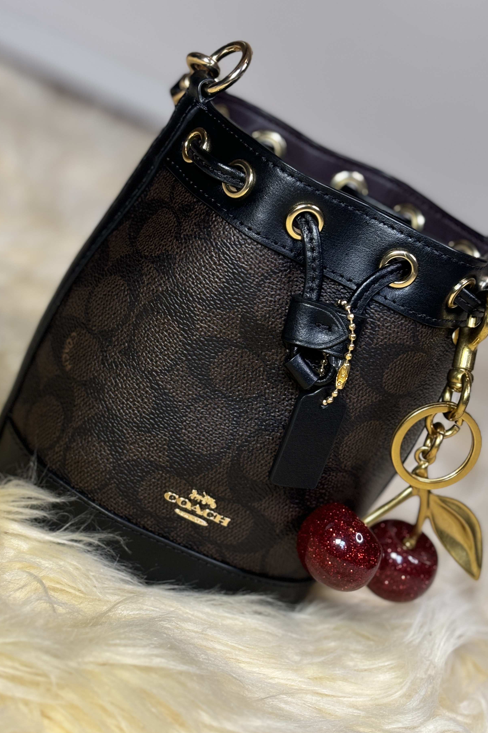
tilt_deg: -17.3
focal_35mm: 60
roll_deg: -23.7
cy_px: 341
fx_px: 1220
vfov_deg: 33.4
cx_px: 225
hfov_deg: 22.6
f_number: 1.6
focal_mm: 5.96
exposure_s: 1/40
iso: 125
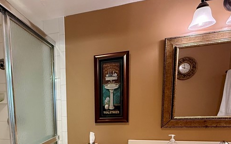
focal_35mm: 31
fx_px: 195
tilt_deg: -8.6
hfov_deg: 57.8
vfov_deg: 37.3
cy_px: 136
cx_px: 55
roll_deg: +1.8
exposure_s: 1/60
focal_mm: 2.22
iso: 250
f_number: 2.2
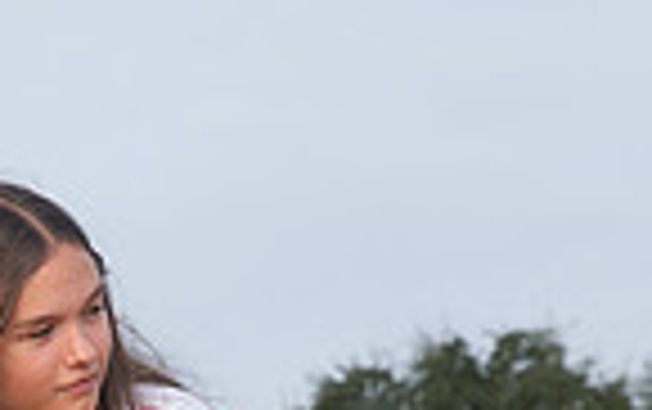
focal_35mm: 205
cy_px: 942
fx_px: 3647
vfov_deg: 6.2
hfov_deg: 10.2
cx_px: 85
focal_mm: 65
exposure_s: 1/400
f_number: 6.3
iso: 200
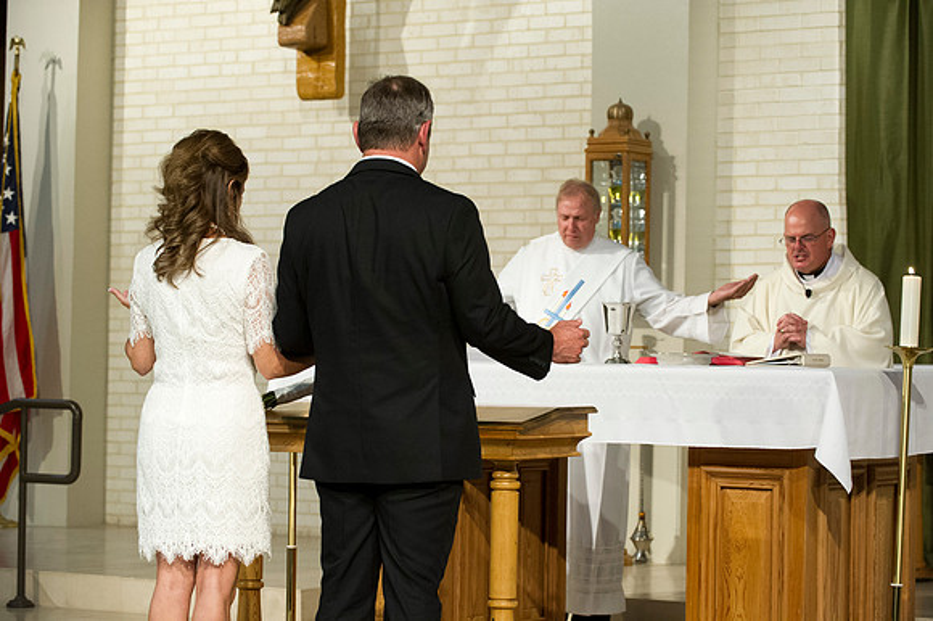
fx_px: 2538
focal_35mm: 98
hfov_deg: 20.8
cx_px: 466
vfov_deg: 13.9
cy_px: 310
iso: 5000
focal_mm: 98
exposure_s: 1/125
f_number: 4.5
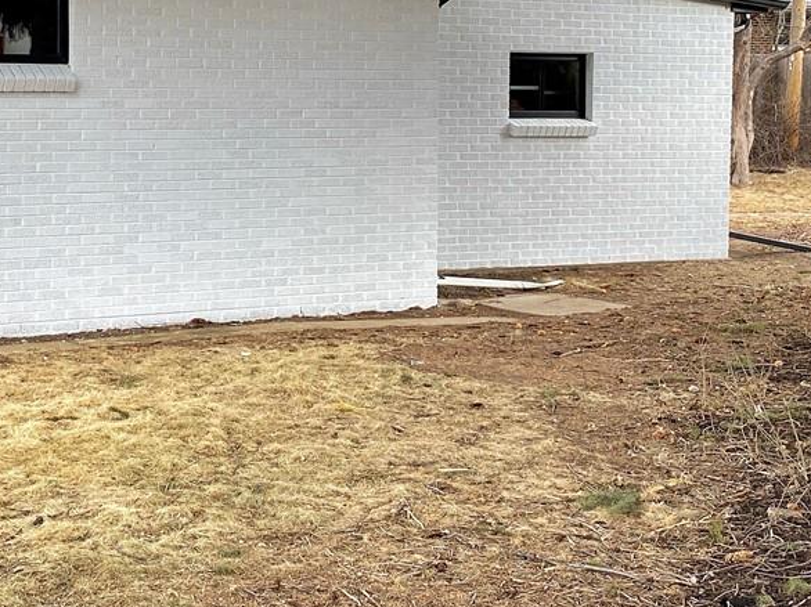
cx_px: 212
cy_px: 141
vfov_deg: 20.5
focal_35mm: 71
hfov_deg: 27.1
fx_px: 1663
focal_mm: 4.25
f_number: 1.8
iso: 32
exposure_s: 1/382
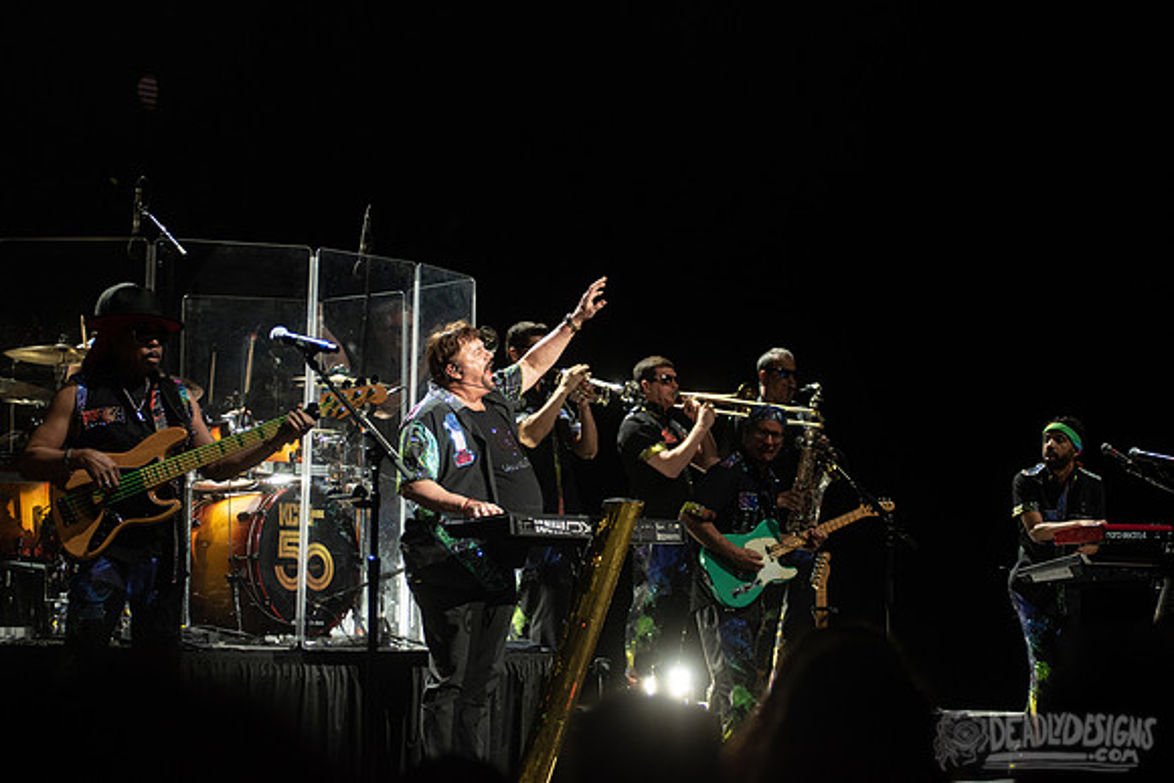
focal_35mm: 94
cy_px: 323
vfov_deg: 14.6
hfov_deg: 21.7
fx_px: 3064
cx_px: 526
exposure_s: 1/640
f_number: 3.2
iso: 1250
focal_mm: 80
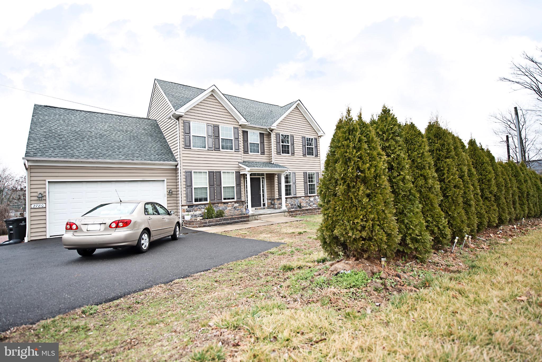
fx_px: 256
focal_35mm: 17
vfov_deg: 70.5
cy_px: 181
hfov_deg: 93.3
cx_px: 271
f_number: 3.2
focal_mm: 17
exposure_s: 1/250
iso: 100
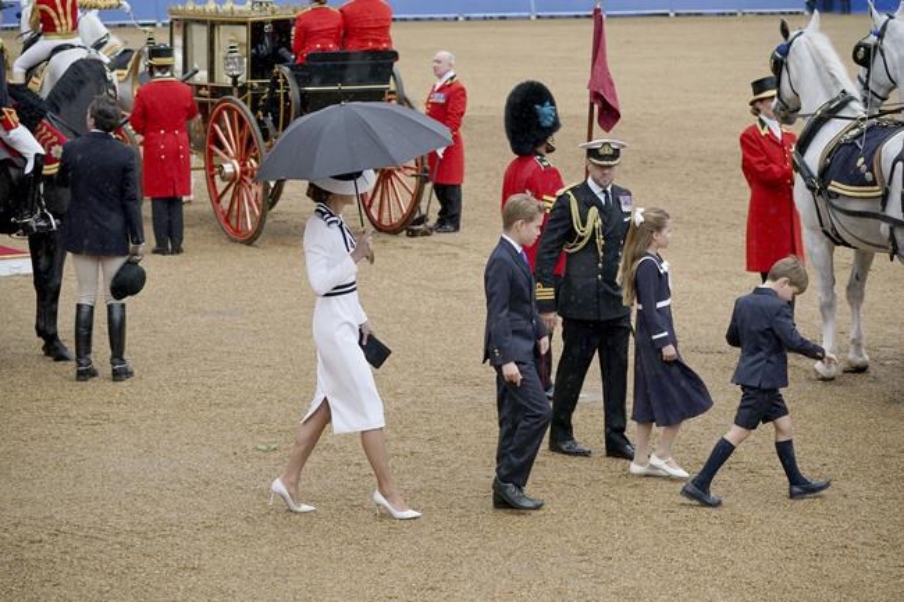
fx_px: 2611
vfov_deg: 13.2
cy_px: 301
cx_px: 452
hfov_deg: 19.6
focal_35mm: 104
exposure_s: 1/640
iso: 1250
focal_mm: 104
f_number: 5.6
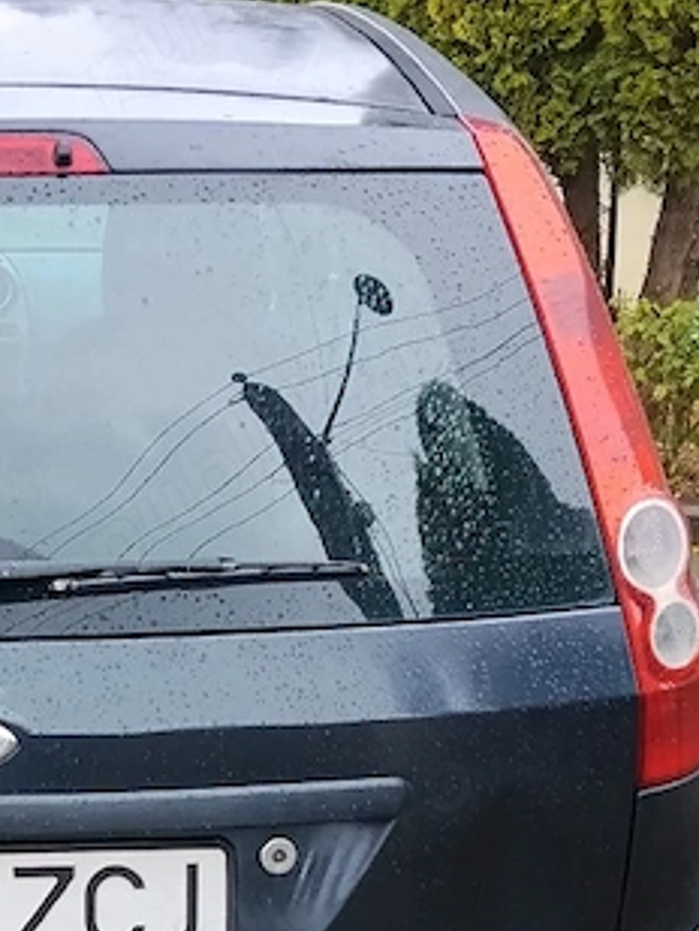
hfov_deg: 18.9
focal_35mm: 75
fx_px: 2018
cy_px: 973
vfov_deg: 24.5
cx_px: -69
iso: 80
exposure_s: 1/100
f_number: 1.8
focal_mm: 4.22
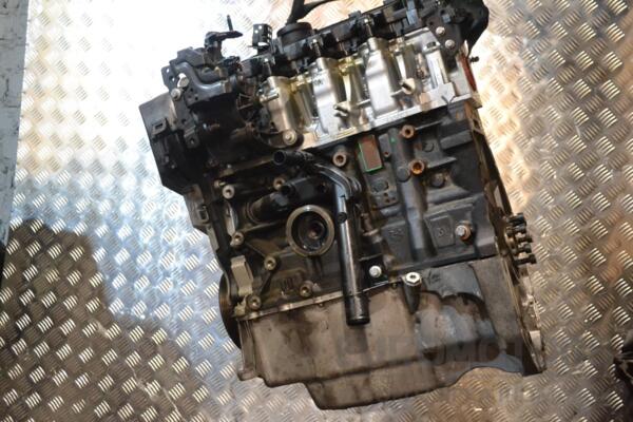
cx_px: 316
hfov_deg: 49.6
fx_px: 686
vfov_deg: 34.2
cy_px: 211
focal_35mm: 39
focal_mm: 26
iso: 3200
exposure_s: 1/100
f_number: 5
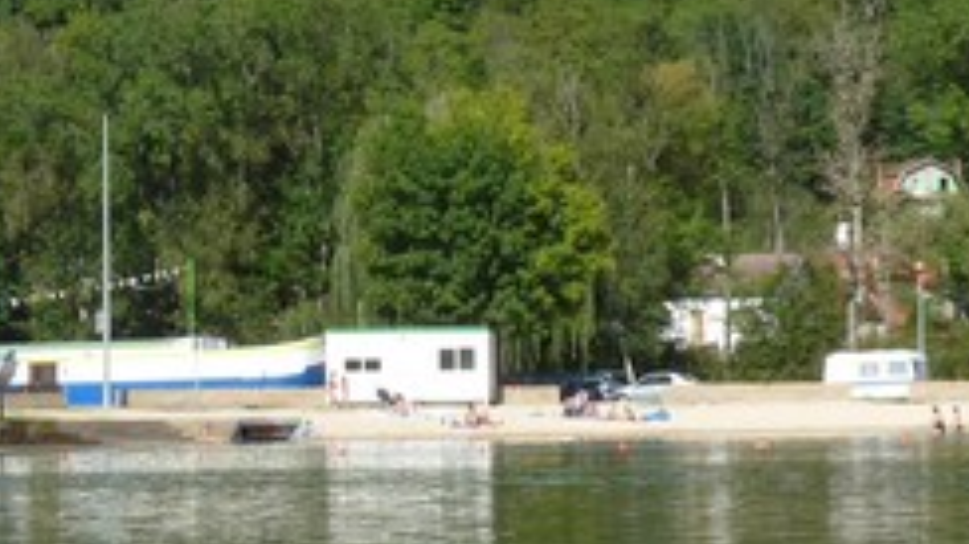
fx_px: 4494
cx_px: -52
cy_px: 365
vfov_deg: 6.9
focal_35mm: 175
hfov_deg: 12.1
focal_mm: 8.7
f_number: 5.6
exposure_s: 1/400
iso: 100
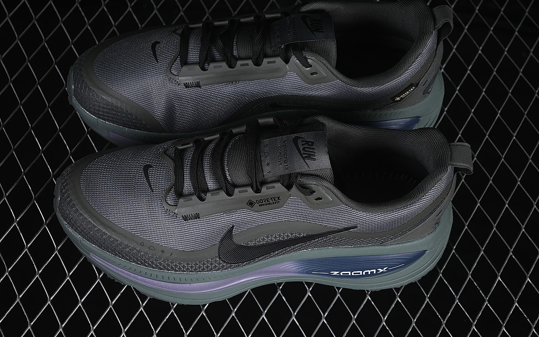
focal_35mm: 77
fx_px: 1131
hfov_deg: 26.8
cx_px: 270
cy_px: 158
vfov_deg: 16.9
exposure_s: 1/60
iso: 160
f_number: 6.3
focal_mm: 50
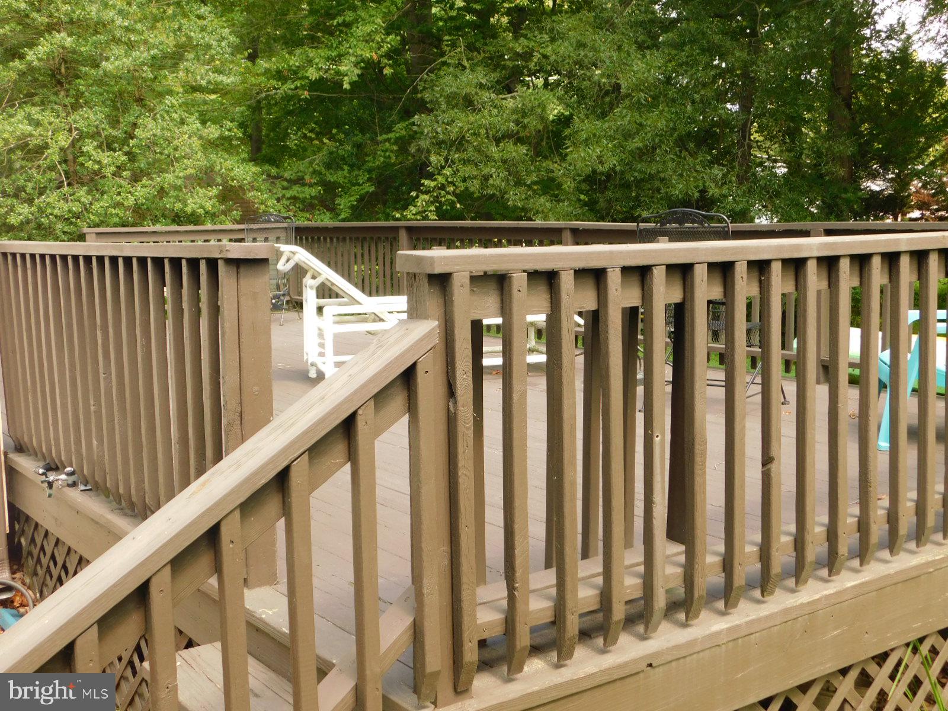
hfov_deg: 46.8
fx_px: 1095
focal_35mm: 40
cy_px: 356
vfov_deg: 36.0
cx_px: 474
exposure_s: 1/125
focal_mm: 7.1
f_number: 3.6
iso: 125
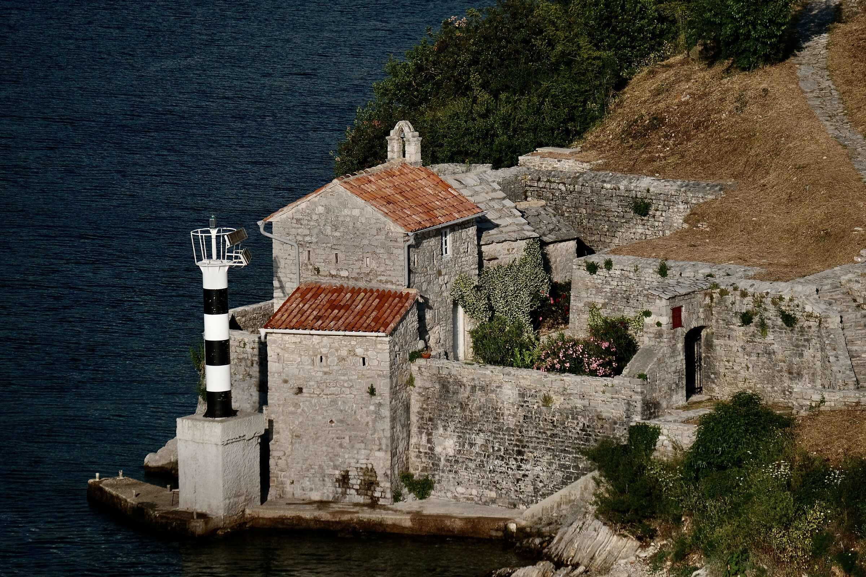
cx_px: 433
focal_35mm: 259
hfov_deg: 8.0
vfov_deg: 5.3
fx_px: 6230
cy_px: 288
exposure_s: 1/2700
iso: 800
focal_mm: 172.4
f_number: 4.7
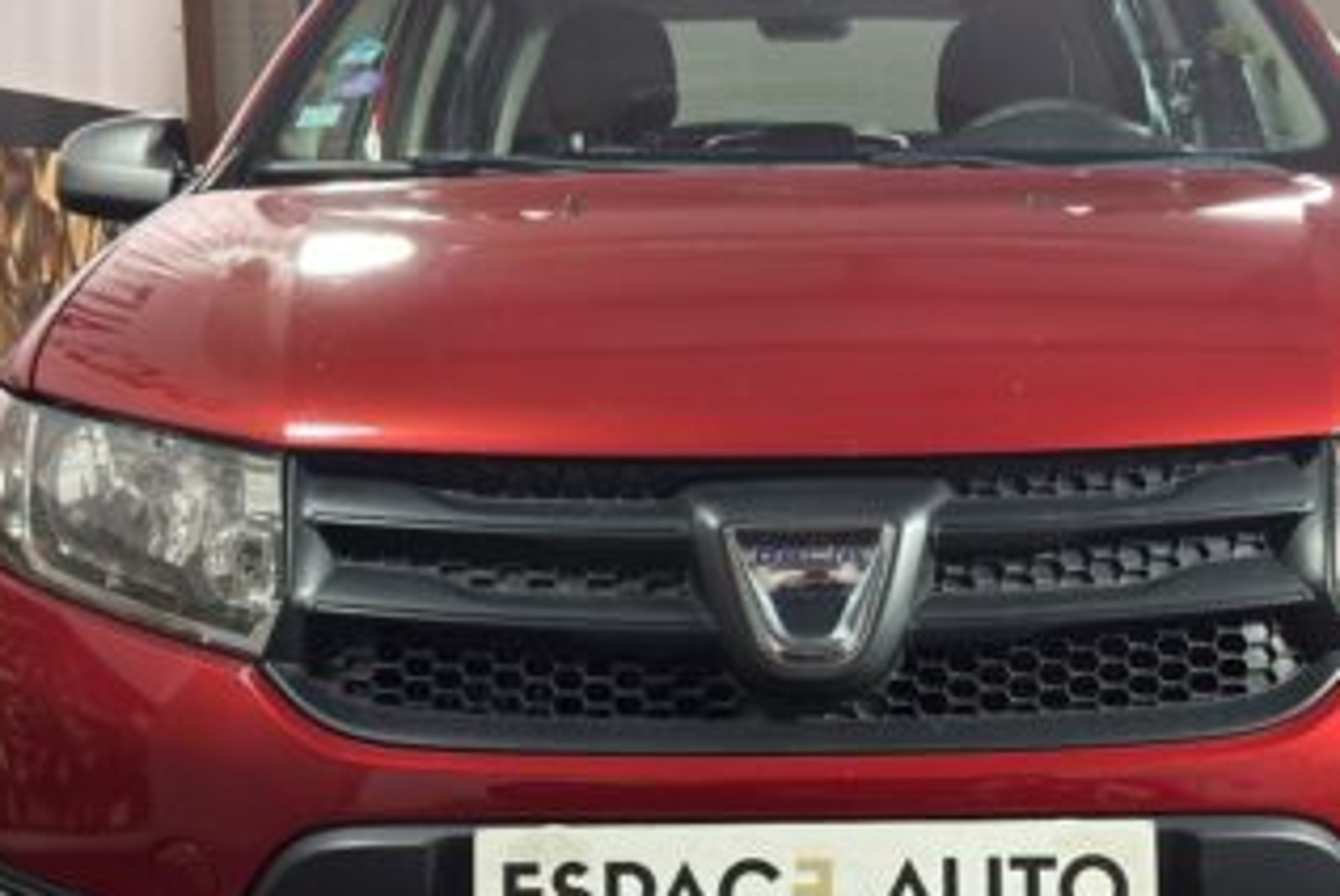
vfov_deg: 21.0
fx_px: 2422
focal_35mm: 65
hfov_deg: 30.8
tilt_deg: -6.3
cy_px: 501
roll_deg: +0.2
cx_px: 816
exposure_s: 1/50
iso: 250
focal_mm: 6.76
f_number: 1.78
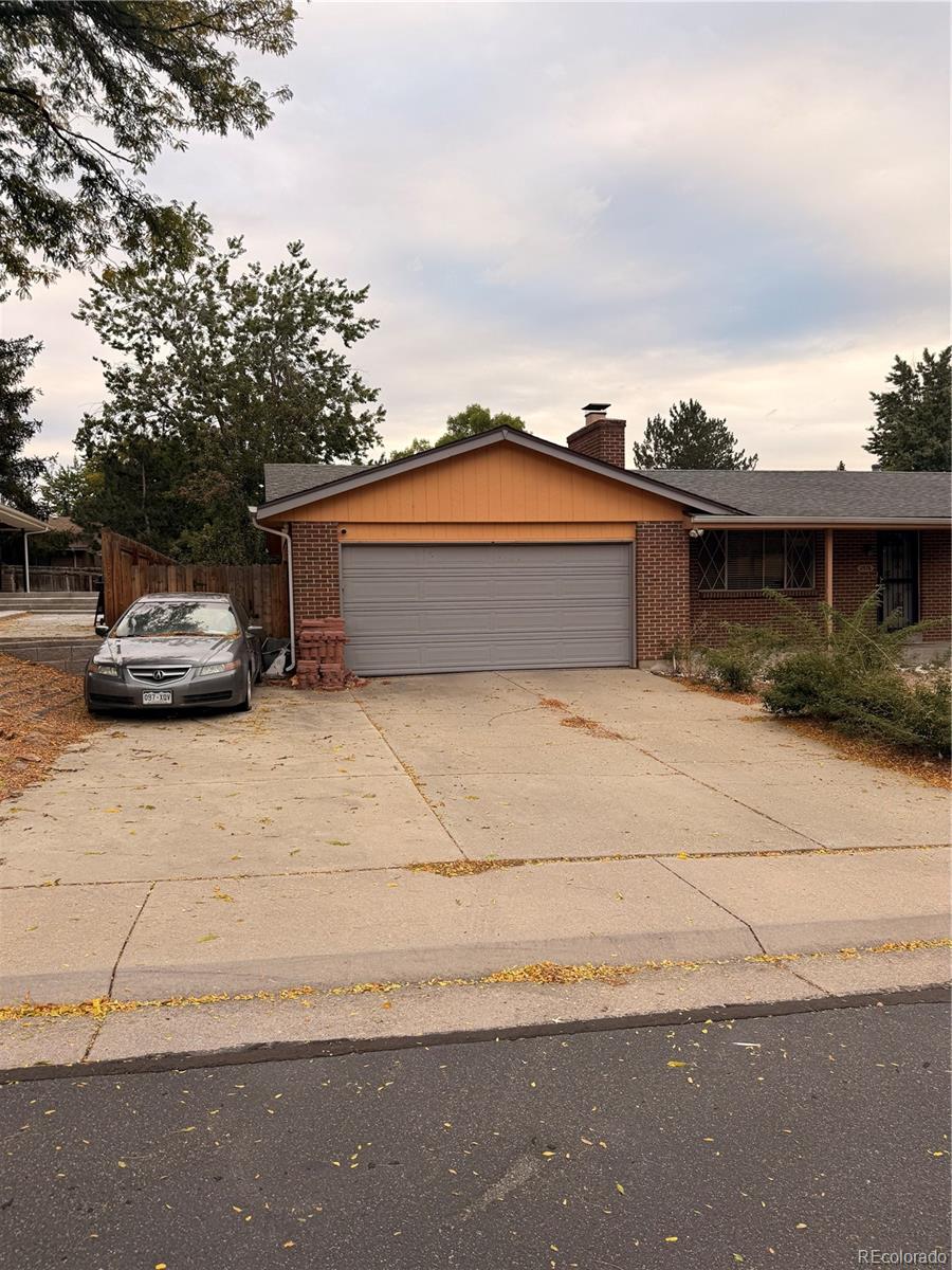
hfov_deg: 56.8
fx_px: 880
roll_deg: +1.3
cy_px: 635
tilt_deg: -1.8
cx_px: 476
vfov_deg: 71.6
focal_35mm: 24
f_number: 1.78
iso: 64
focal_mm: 6.76
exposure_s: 1/185
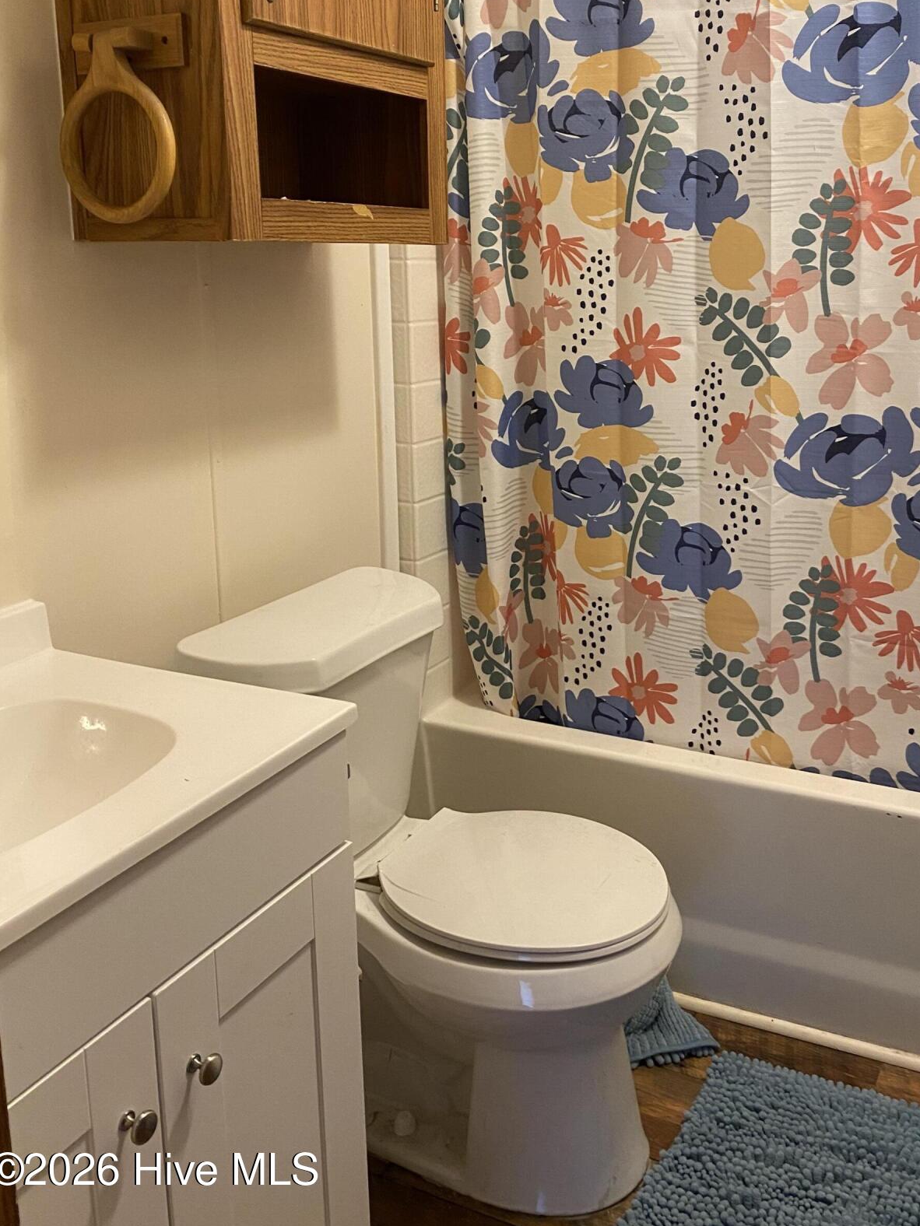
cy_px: 463
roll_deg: -1.0
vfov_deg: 54.7
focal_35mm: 33
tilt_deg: -10.6
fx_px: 1169
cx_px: 571
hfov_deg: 42.6
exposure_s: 1/60
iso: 160
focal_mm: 4.25
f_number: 1.8
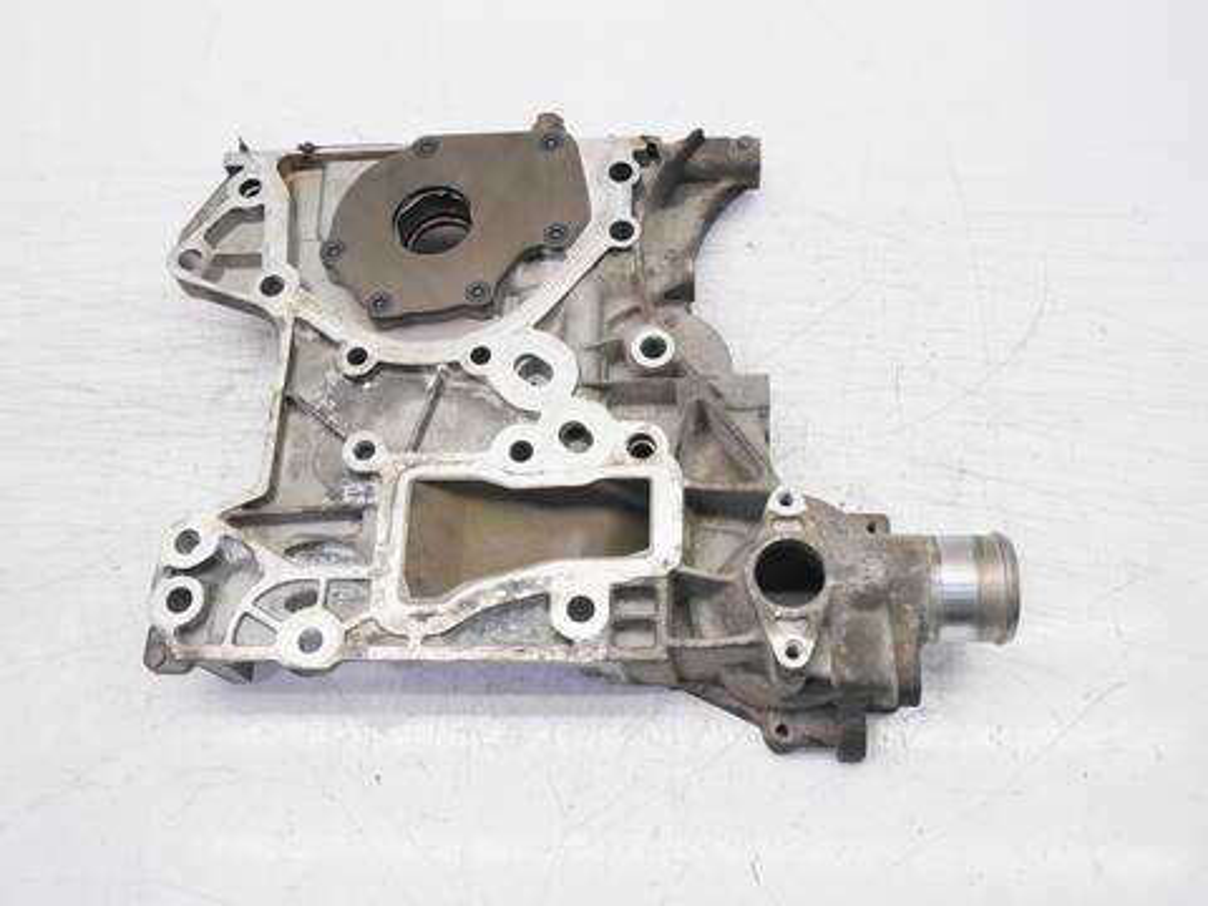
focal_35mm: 34
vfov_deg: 41.8
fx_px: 1187
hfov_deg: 54.0
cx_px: 604
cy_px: 453
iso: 200
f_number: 4
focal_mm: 17
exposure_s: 1/80
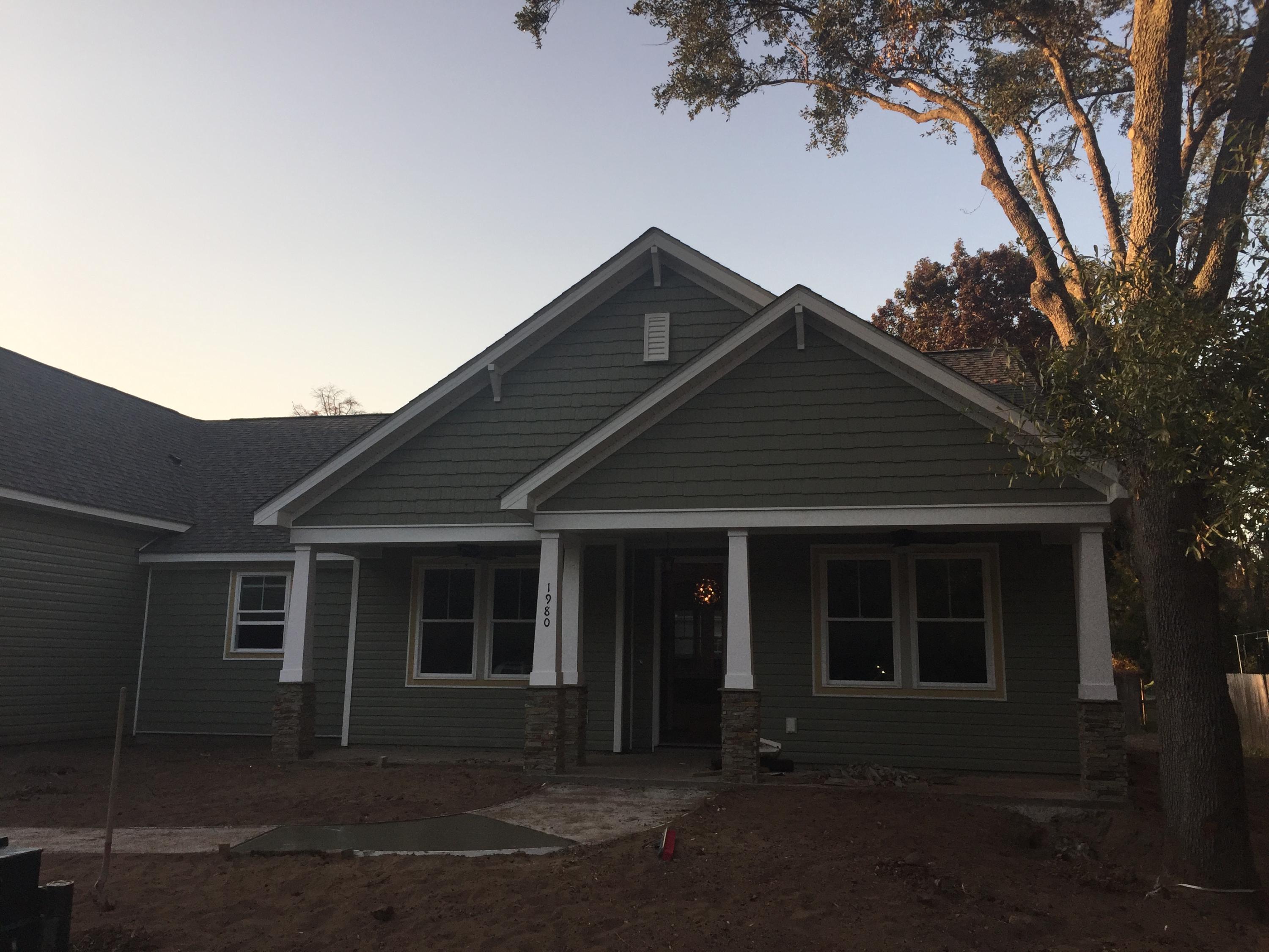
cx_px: 634
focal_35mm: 29
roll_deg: -0.7
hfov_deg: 61.7
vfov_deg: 48.2
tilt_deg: +9.7
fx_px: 1063
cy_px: 476
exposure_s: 1/964
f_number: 2.2
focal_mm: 4.15
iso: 40
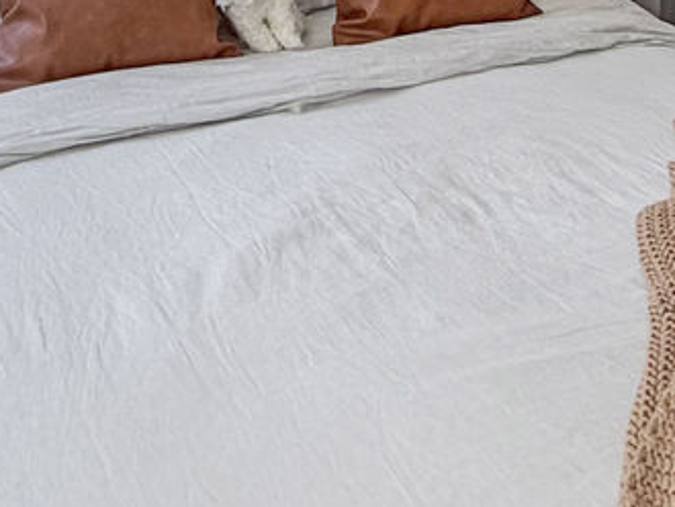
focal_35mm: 61
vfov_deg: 18.8
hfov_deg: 31.5
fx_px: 1190
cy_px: -393
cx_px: 252
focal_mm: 2.22
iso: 50
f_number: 2.2
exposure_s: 1/111
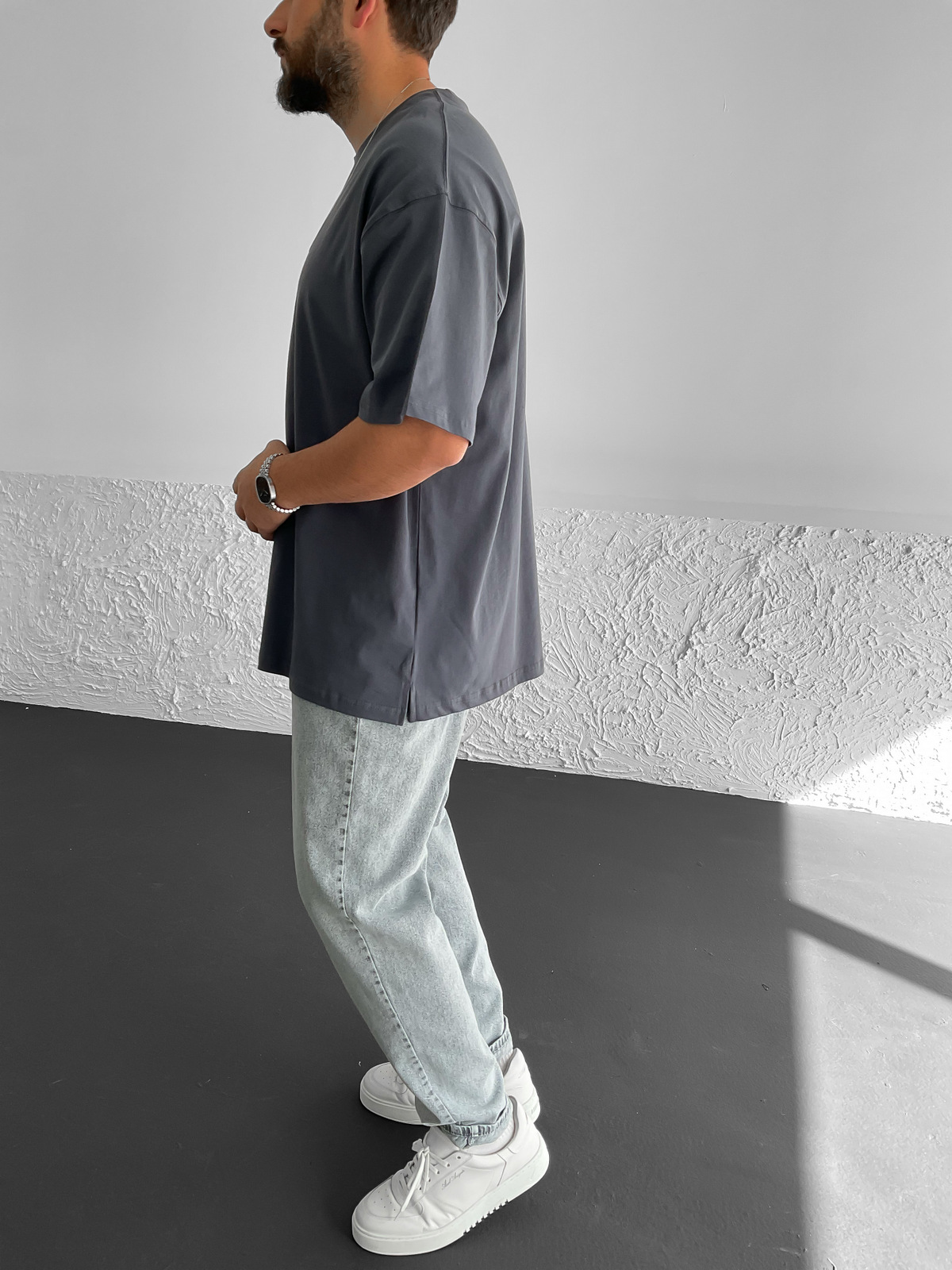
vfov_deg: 61.7
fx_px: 1063
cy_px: 635
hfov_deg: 48.2
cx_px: 476
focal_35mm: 29
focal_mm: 3
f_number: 1.8
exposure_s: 1/180
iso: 16
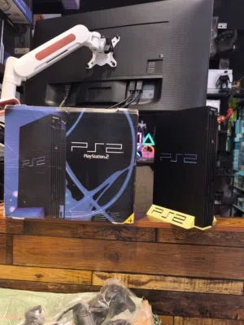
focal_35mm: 23
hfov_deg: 58.9
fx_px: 216
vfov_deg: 73.9
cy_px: 162
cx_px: 122
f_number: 1.6
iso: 125
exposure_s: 1/23.8
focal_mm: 6.57
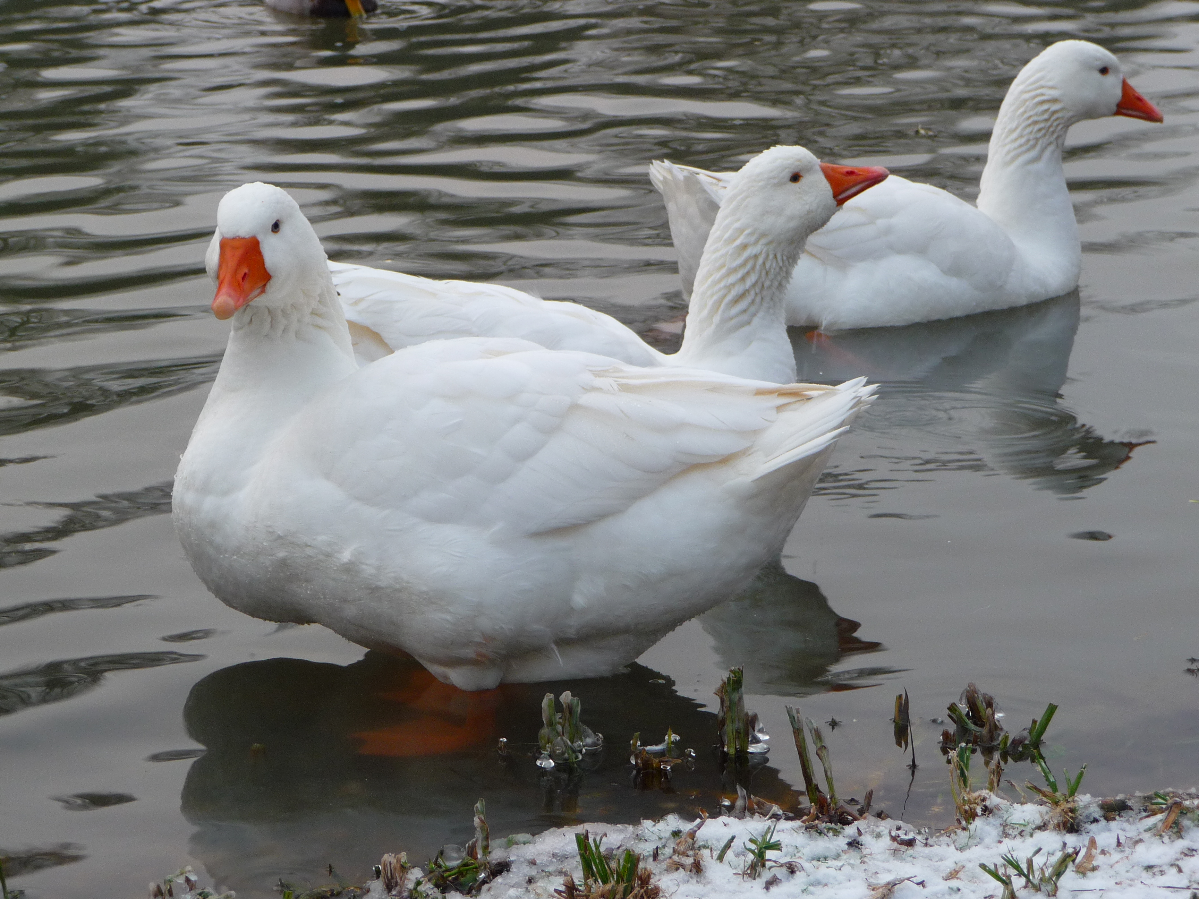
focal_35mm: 119
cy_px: 450
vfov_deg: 12.5
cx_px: 600
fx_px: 4122
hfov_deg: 16.6
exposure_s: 1/60
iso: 100
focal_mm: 20.3
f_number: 4.7
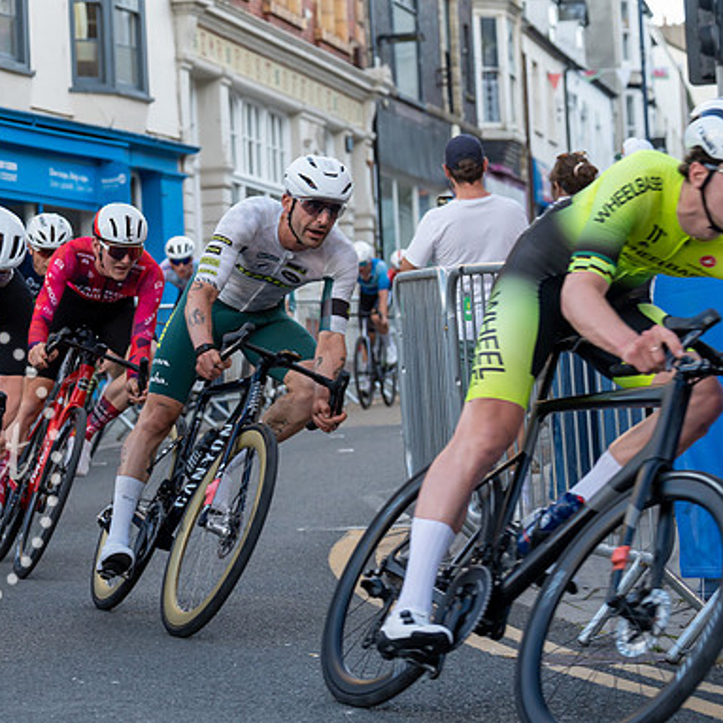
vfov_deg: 13.5
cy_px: 206
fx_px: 3048
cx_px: -58
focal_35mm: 129
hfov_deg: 13.3
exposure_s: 1/640
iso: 640
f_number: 4
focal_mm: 70
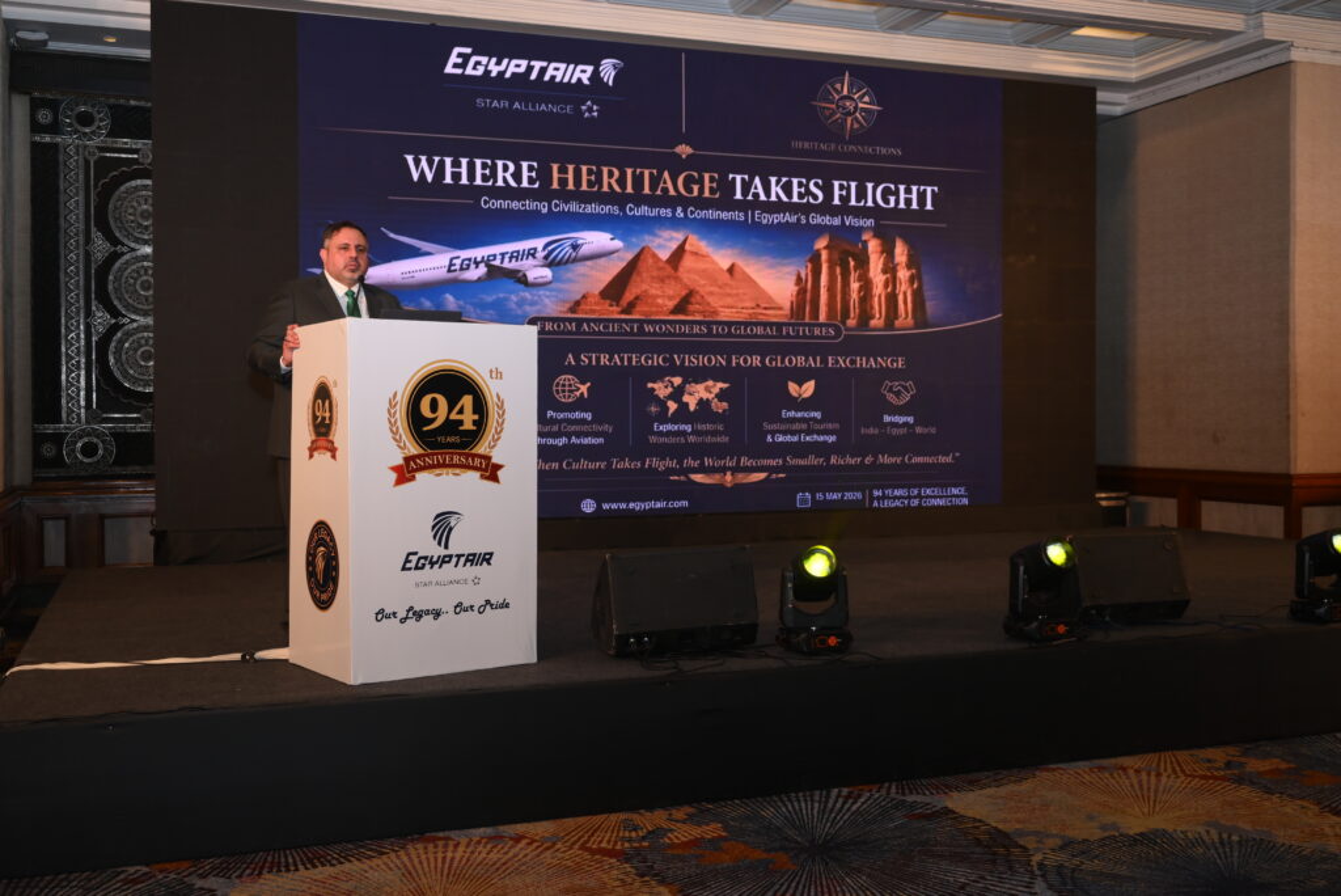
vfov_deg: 36.0
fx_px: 1379
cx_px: 670
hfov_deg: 51.9
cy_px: 448
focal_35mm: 37
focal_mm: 37
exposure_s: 1/125
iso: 800
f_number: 6.3
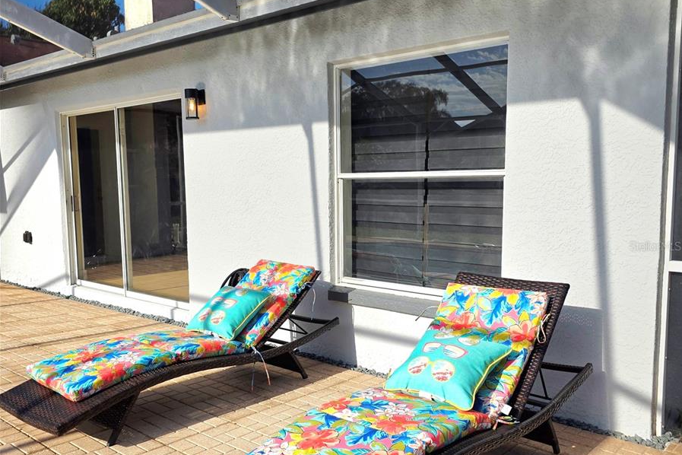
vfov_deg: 41.1
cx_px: 341
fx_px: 606
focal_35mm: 32
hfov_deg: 58.7
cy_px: 246
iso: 80
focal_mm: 6.3
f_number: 1.7
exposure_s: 1/5000
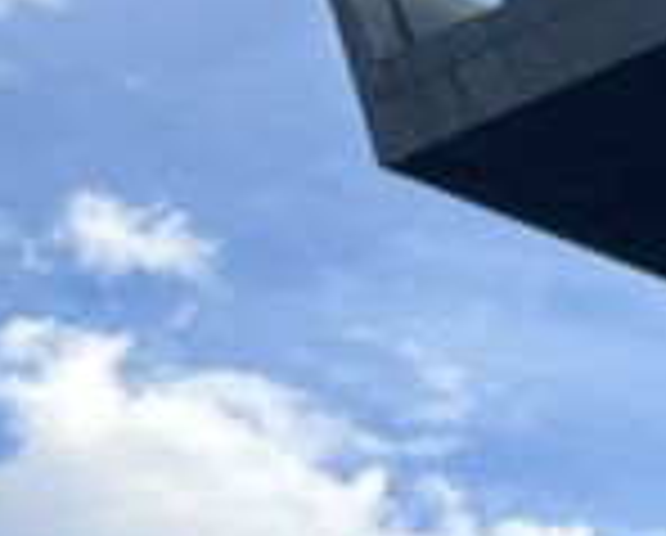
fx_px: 3456
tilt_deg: +19.3
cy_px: 563
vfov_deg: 8.8
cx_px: 1278
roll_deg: +1.3
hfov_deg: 10.3
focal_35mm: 175
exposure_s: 1/763
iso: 50
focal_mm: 5.96
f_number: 1.6
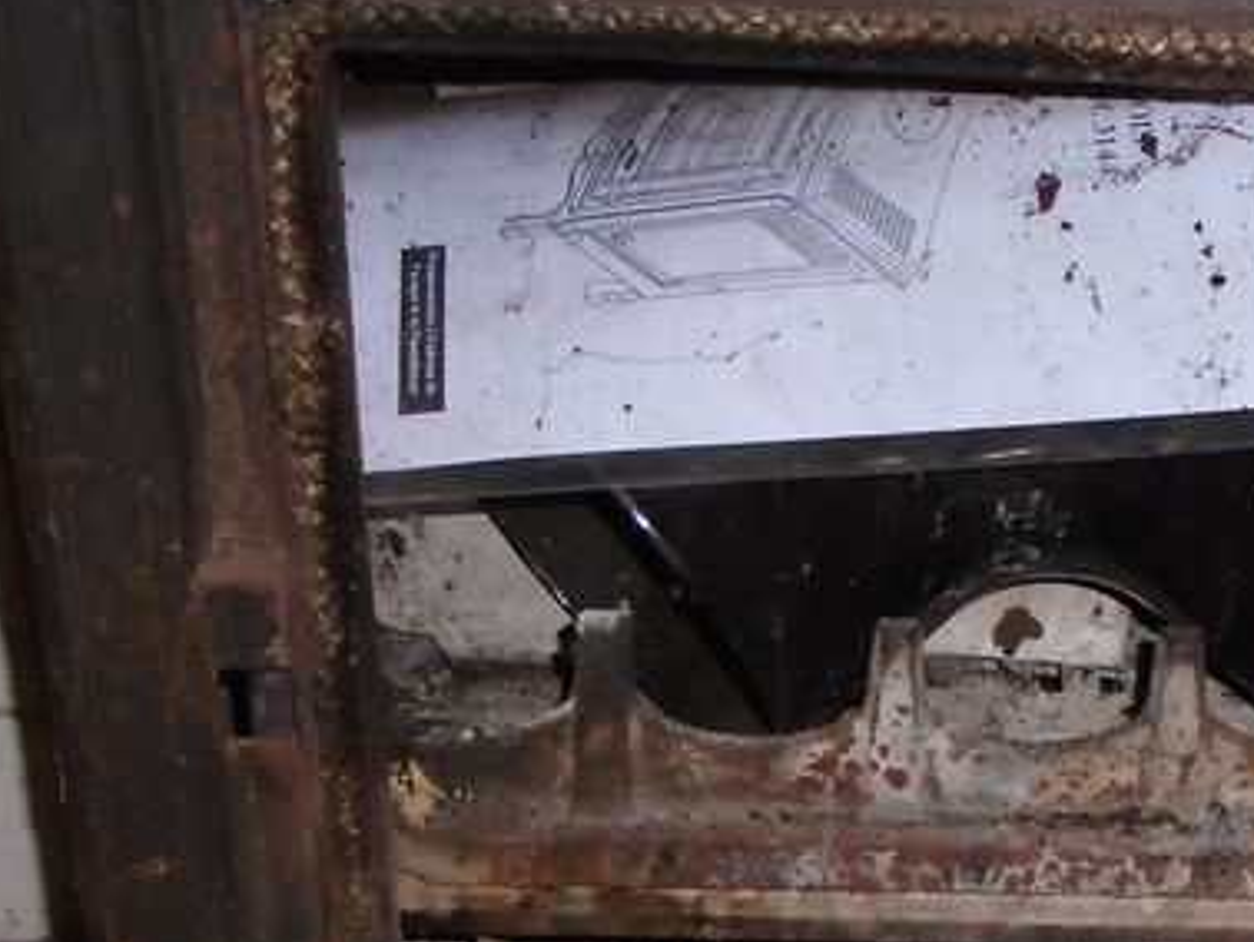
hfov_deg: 23.1
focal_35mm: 82
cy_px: 906
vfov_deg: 17.6
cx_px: 1154
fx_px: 2972
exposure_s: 1/40
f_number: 3.5
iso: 200
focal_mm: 5.5
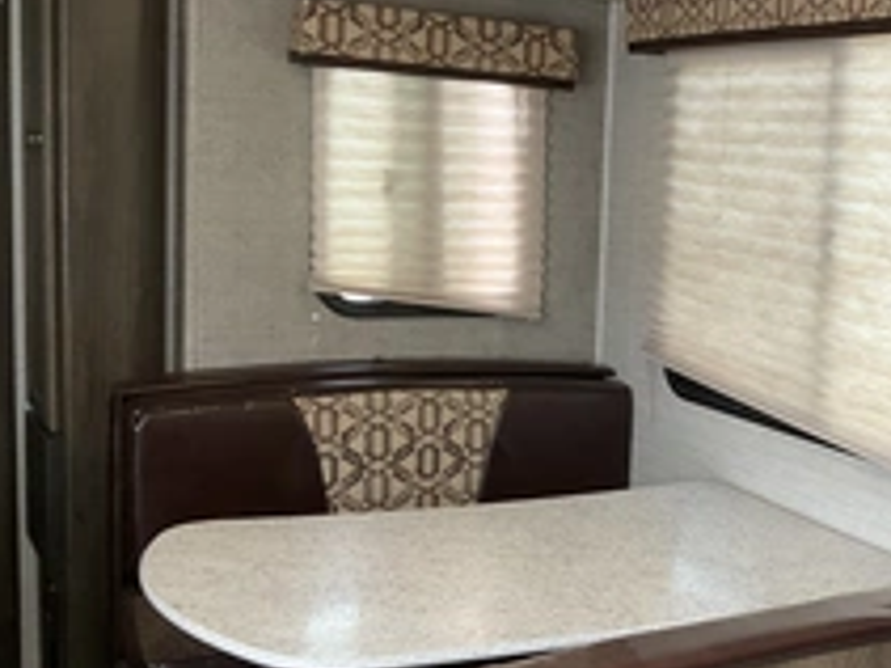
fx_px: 1415
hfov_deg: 33.5
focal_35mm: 55
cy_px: 347
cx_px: 764
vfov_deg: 26.5
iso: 64
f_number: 1.8
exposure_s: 1/70
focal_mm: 3
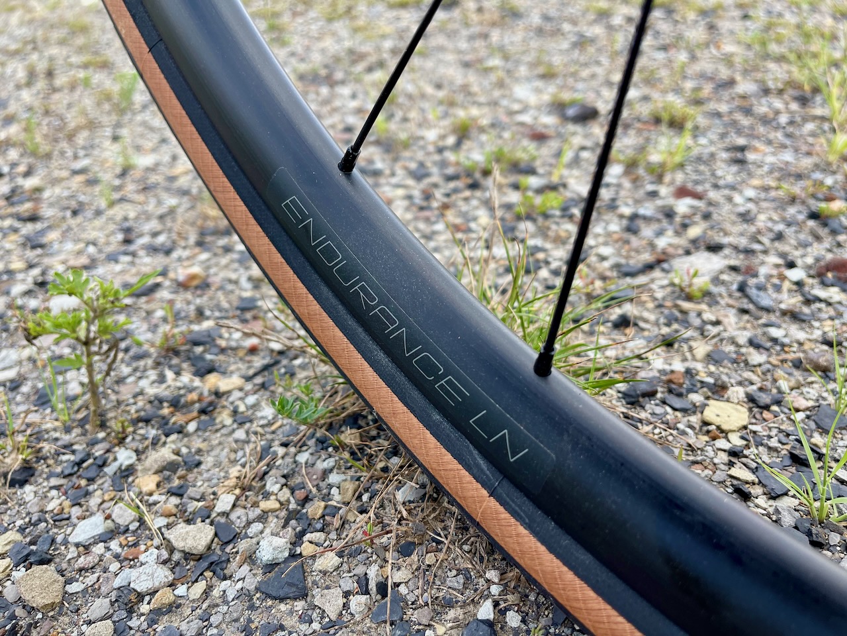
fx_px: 636
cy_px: 318
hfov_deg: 67.3
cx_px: 424
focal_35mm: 26
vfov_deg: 53.1
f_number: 1.6
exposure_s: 1/684
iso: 32
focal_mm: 5.1
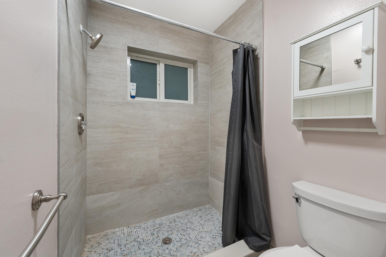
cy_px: 128
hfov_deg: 104.3
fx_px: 150
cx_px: 193
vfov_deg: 81.2
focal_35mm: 14
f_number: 5.6
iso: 5000
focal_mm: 14
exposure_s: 1/60
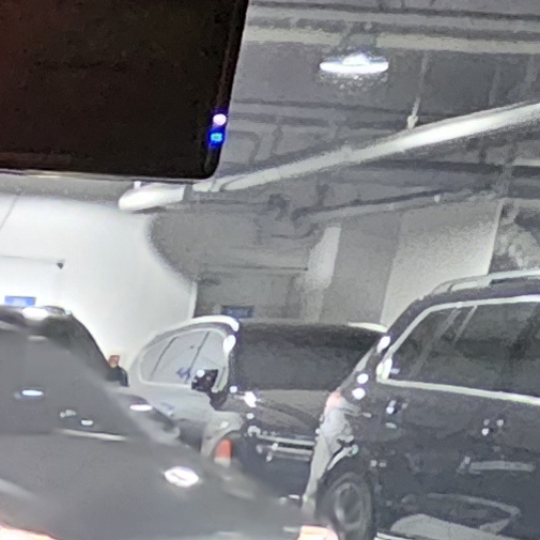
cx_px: -493
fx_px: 1606
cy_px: 1229
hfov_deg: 15.7
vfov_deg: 14.2
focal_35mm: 91
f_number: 2.2
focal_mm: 2.2
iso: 1600
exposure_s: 1/25
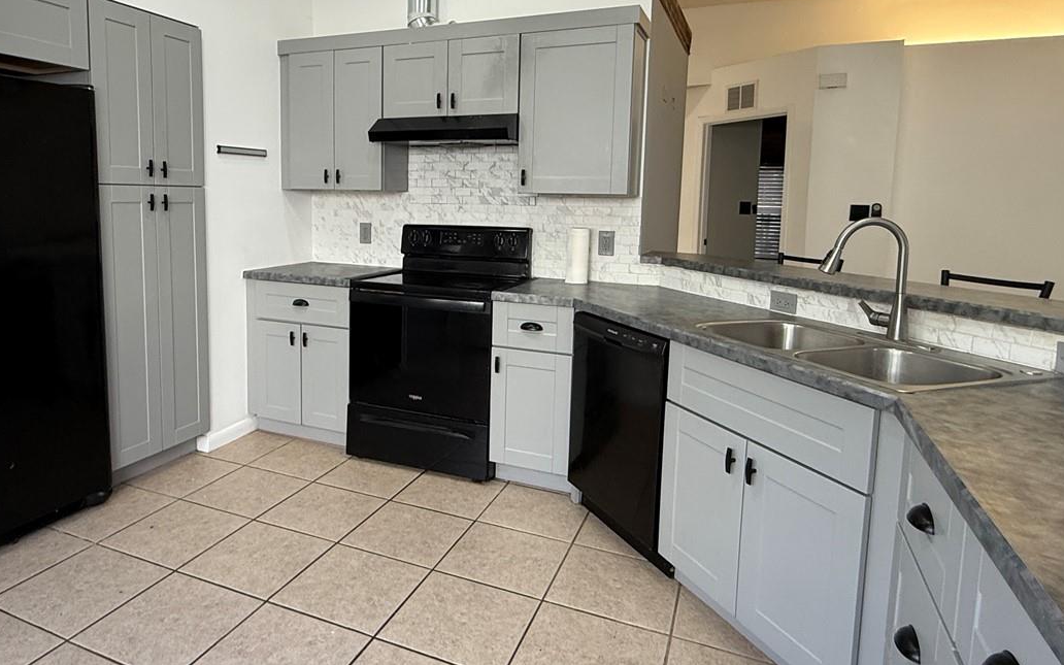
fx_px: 667
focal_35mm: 23
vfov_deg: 52.6
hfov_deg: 76.6
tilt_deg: -7.3
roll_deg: -1.1
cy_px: 263
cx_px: 451
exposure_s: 1/120
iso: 200
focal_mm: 2.22
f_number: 2.2
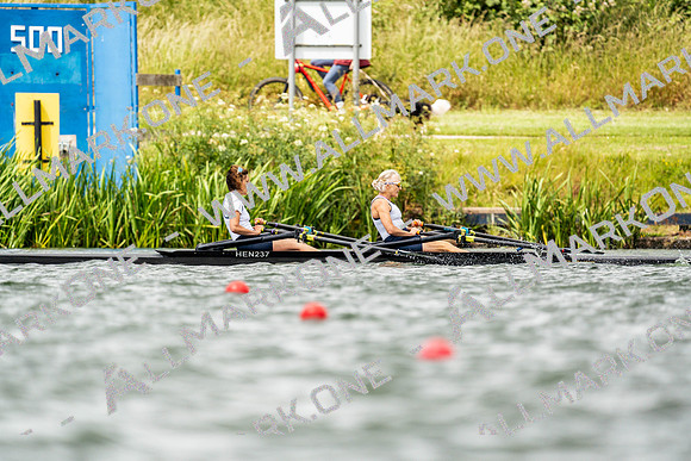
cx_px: 346
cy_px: 230
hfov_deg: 3.4
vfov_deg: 2.3
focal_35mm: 600
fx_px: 11519
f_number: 6.3
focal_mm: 600
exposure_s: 1/2000
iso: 500
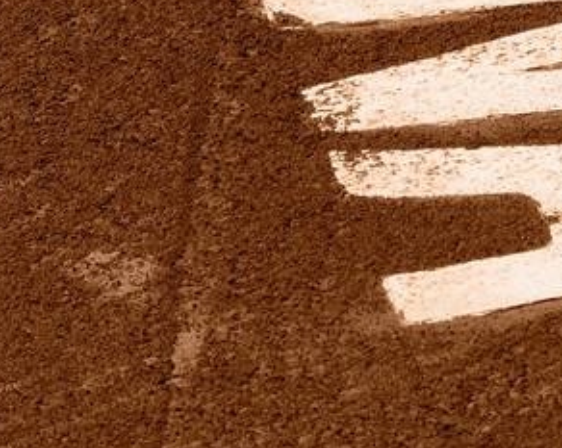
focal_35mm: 520
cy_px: -291
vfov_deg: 3.0
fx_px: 8641
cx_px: 560
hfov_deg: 3.7
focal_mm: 67.5
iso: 640
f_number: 5.6
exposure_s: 1/2500
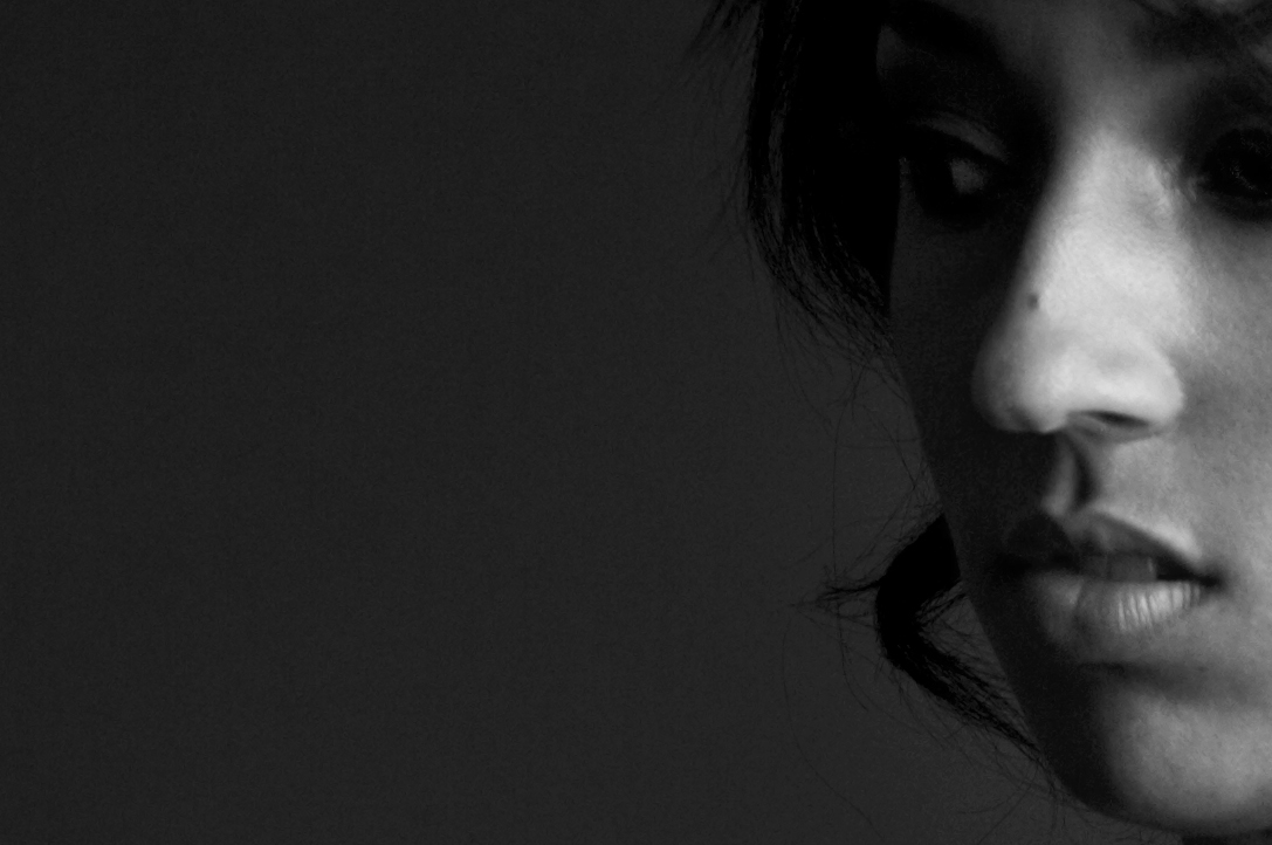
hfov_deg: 7.2
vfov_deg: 4.8
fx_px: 10023
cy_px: 1160
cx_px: 1283
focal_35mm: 284
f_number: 3.5
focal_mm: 48
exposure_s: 1/250
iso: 100
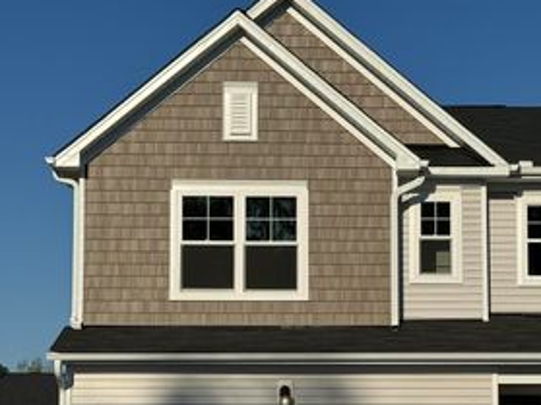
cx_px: 355
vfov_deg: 17.0
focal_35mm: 86
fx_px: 1343
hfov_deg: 22.7
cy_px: 352
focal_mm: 6.76
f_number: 1.78
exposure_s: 1/10526
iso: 64
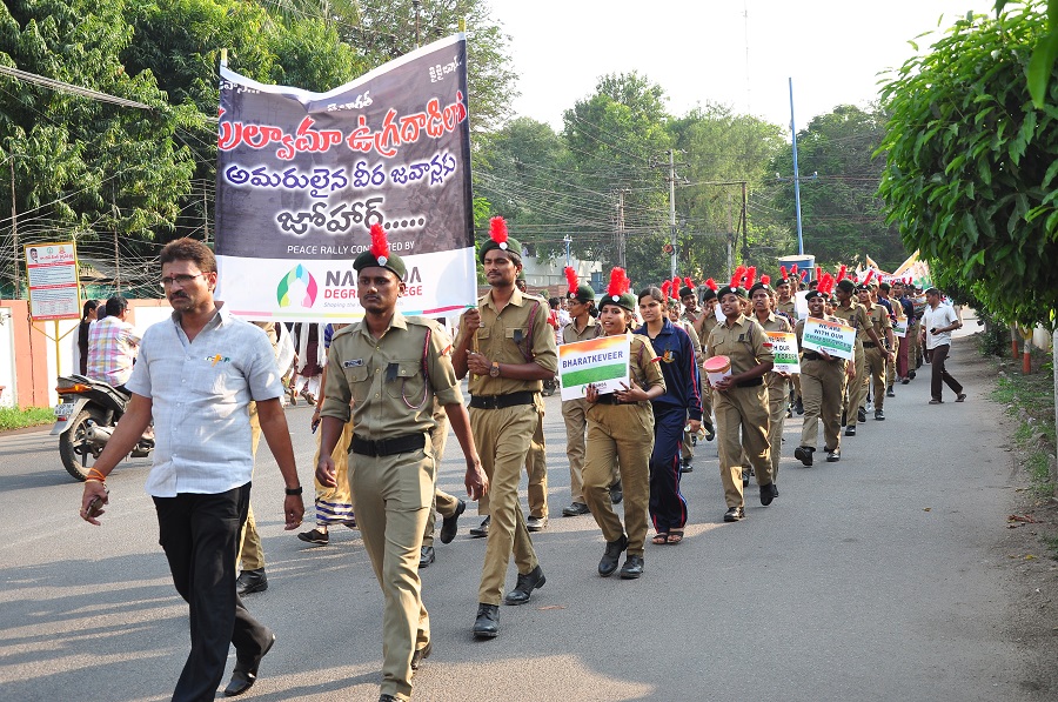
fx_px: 1408
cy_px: 351
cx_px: 529
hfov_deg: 41.2
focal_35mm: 48
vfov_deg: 28.0
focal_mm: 32
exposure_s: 1/400
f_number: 10
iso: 400
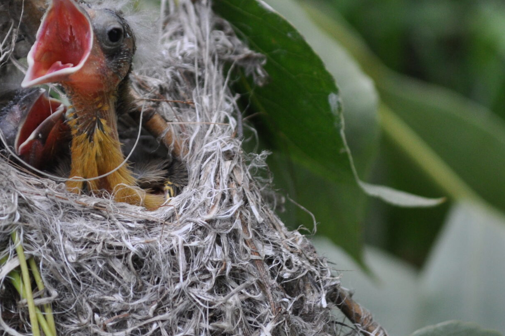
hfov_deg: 4.0
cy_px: 110
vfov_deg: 2.6
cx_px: 70
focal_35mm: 518
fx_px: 7257
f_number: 5.3
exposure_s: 1/500
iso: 640
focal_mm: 165
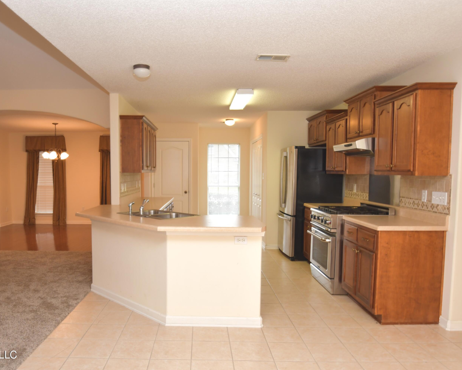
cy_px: 185
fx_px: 342
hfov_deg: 67.5
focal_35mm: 25
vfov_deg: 56.8
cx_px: 186
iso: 400
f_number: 4
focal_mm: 15
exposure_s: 1/80
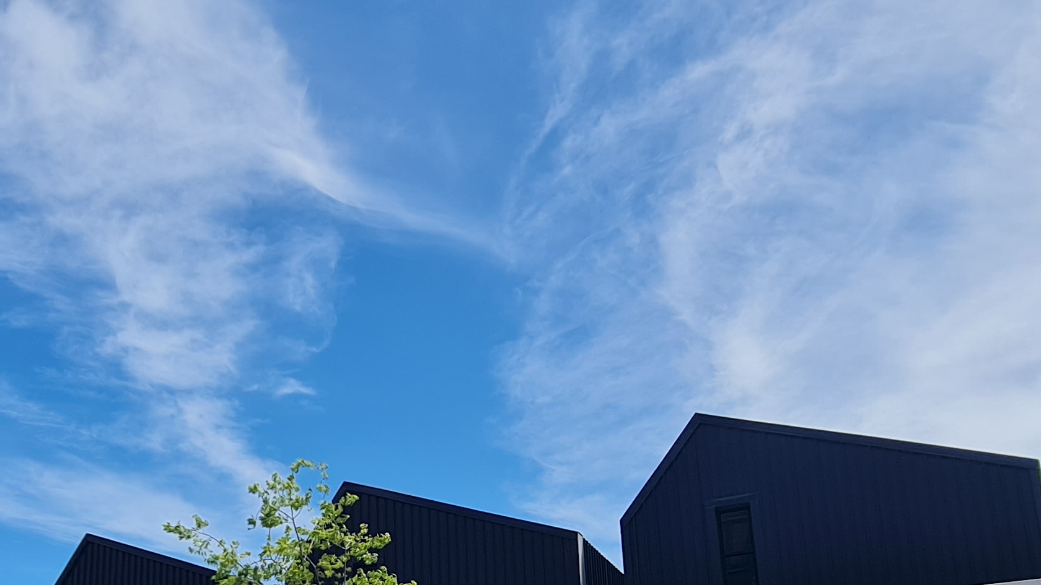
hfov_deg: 56.3
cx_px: 317
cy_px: 579
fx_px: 939
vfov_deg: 32.1
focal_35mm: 34
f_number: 2.2
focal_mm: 2.2
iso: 50
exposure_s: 1/2488
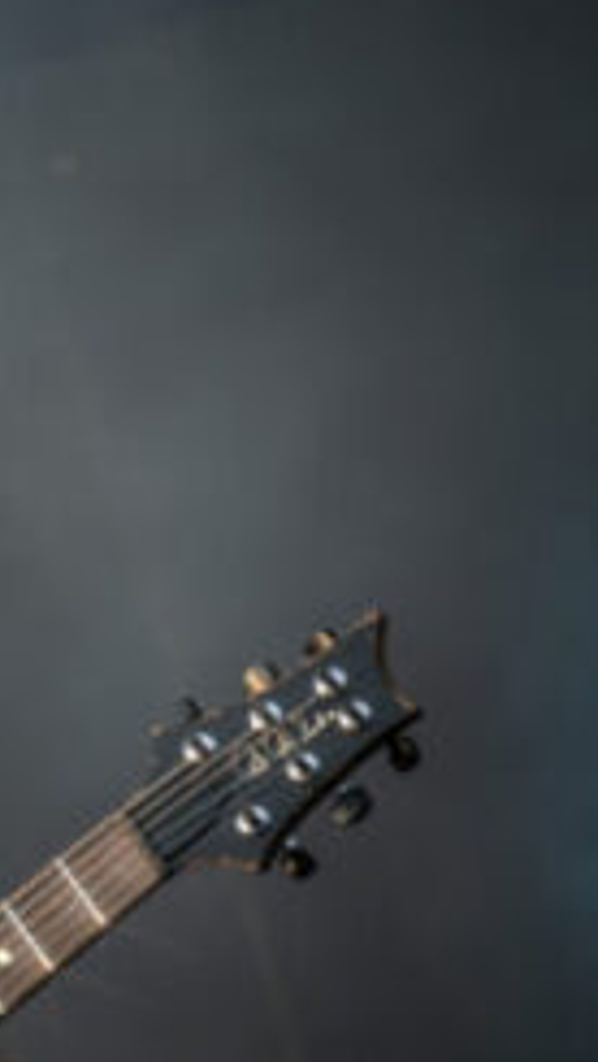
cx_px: -659
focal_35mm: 712
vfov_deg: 3.0
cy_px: 899
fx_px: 20050
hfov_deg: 1.7
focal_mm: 260
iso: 400
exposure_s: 1/160
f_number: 8
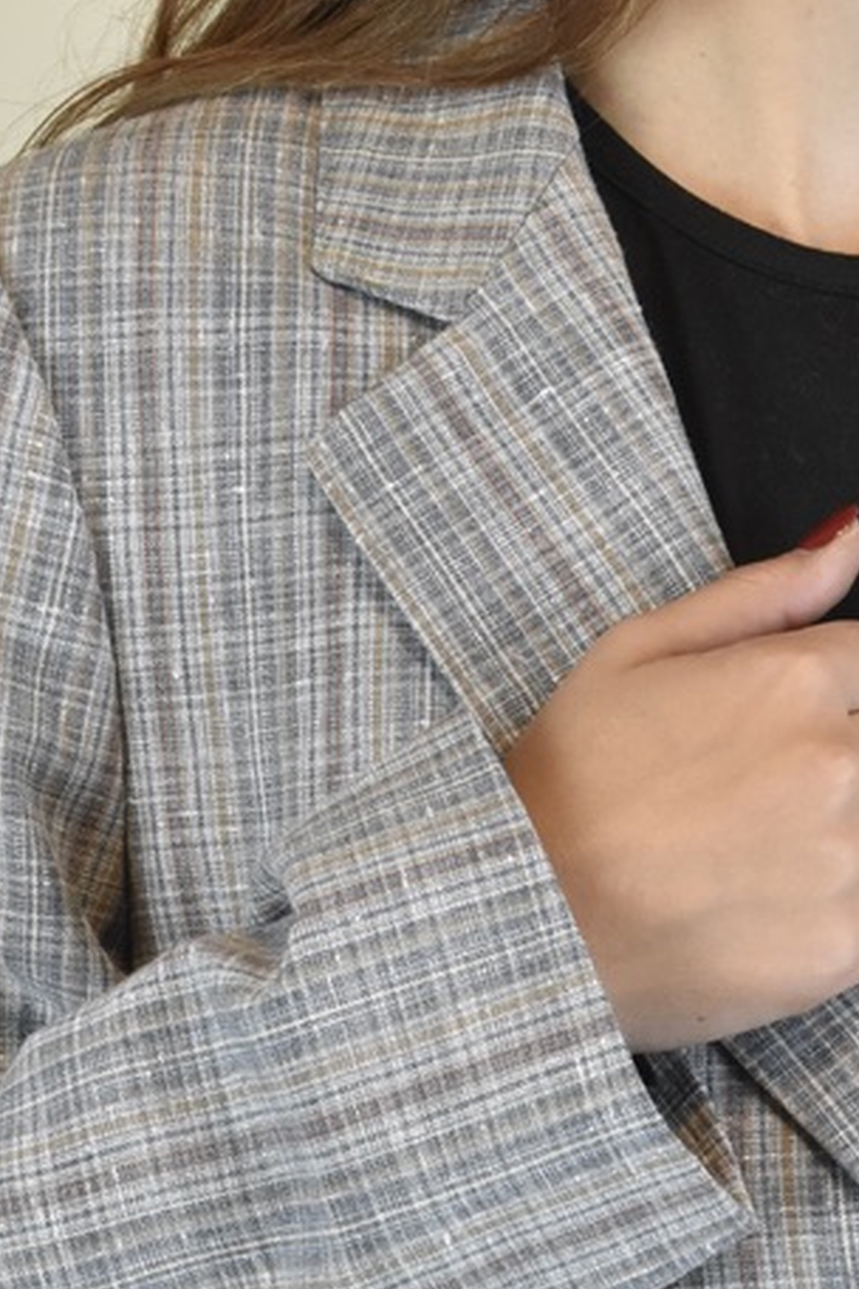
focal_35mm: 143
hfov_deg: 9.6
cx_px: 489
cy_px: 1526
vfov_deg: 13.9
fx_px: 5118
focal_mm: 40
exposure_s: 1/50
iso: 1600
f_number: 13
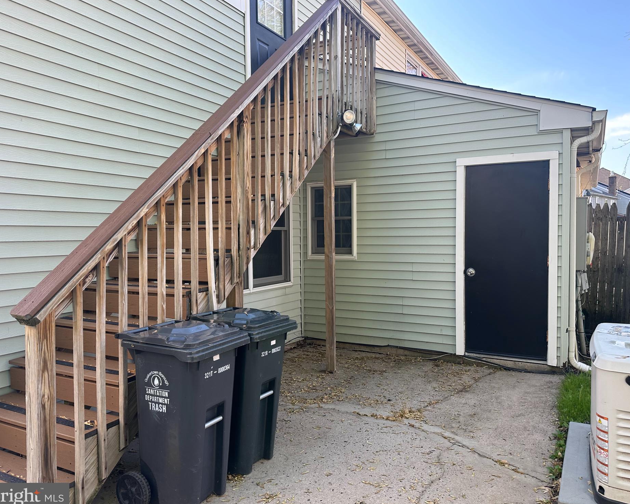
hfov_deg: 66.0
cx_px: 334
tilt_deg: -2.7
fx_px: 485
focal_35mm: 26
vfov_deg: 54.9
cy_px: 249
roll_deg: +0.3
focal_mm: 6.86
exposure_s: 1/558
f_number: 1.78
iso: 80
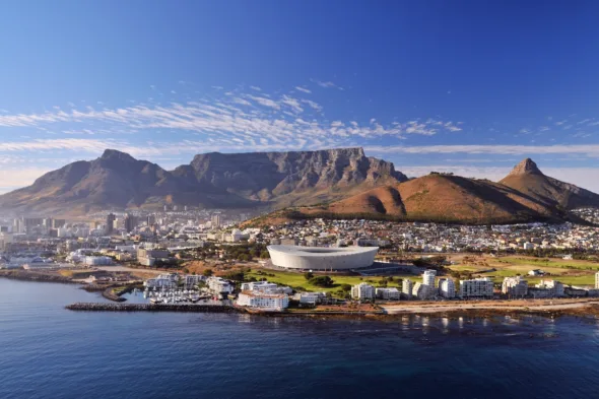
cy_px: 200
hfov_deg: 61.9
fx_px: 499
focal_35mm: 30
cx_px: 300
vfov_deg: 43.6
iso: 200
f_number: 3.5
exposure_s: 1/500
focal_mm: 20
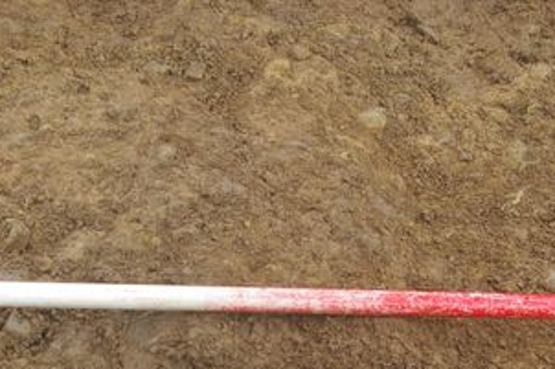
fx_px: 1206
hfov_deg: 25.9
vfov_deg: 17.0
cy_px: 385
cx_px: 237
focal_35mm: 78
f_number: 5.6
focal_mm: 21
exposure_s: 1/45
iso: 200
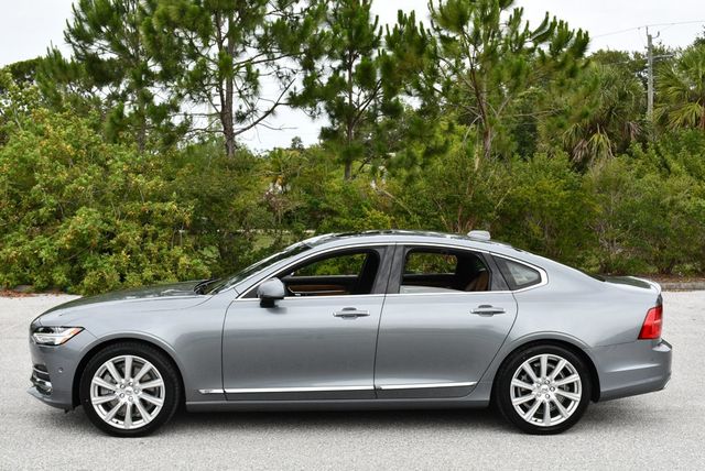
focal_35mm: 44
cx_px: 352
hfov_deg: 44.5
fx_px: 862
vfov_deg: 30.6
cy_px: 236
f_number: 8
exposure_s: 1/250
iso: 140
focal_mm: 22
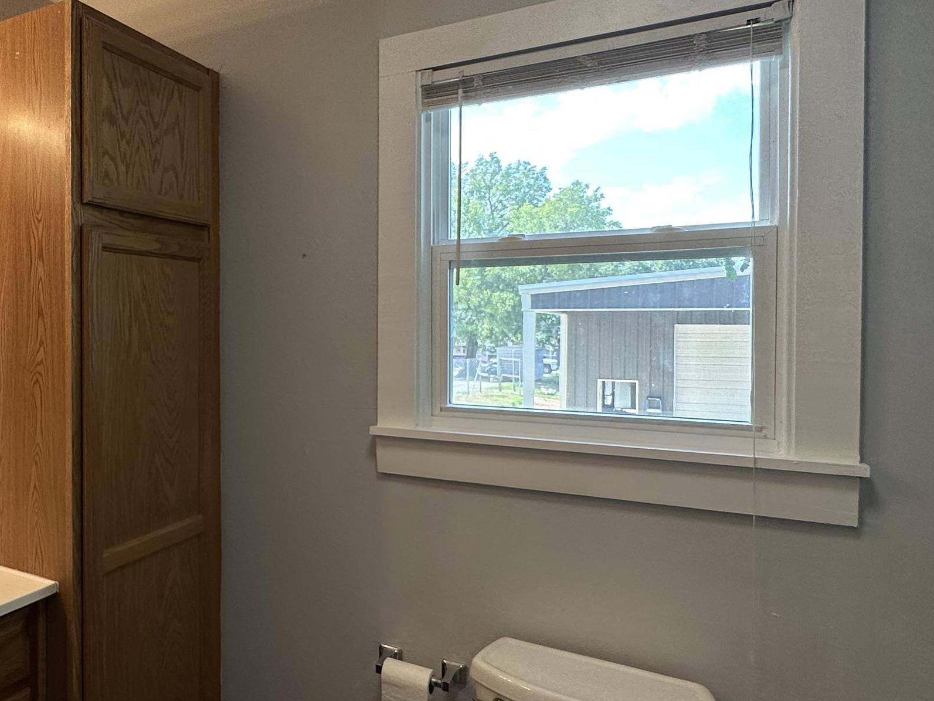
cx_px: 227
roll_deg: -0.7
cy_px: 329
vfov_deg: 51.3
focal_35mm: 27
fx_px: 729
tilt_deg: -1.2
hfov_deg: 61.4
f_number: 2.2
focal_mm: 2.22
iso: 40
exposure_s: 1/182
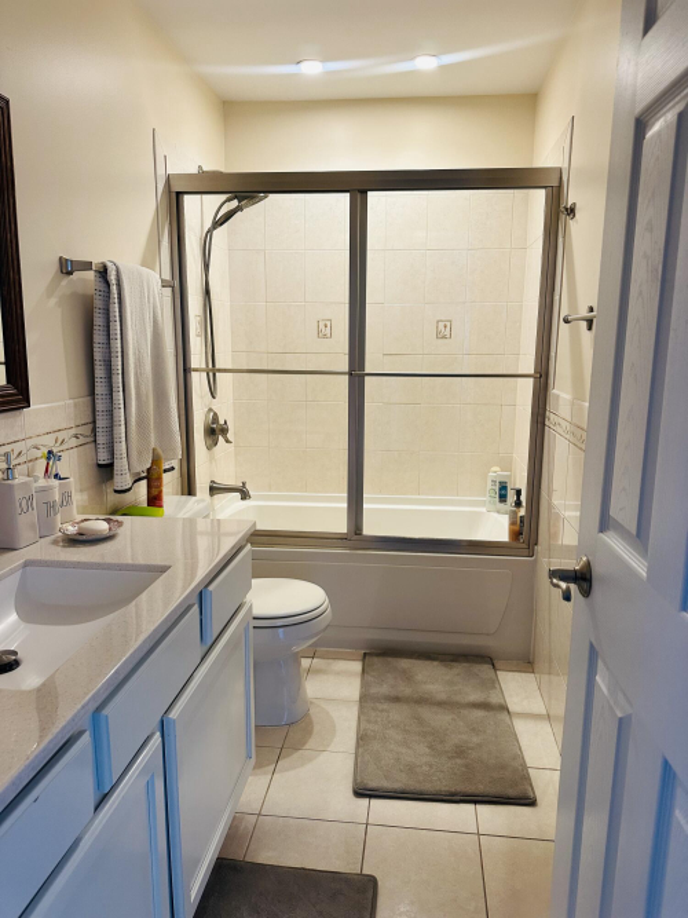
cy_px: 459
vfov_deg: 71.6
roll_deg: -1.5
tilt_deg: -10.3
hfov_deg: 56.8
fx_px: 636
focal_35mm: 24
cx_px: 344
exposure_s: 1/120
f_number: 1.78
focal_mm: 6.86
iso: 200
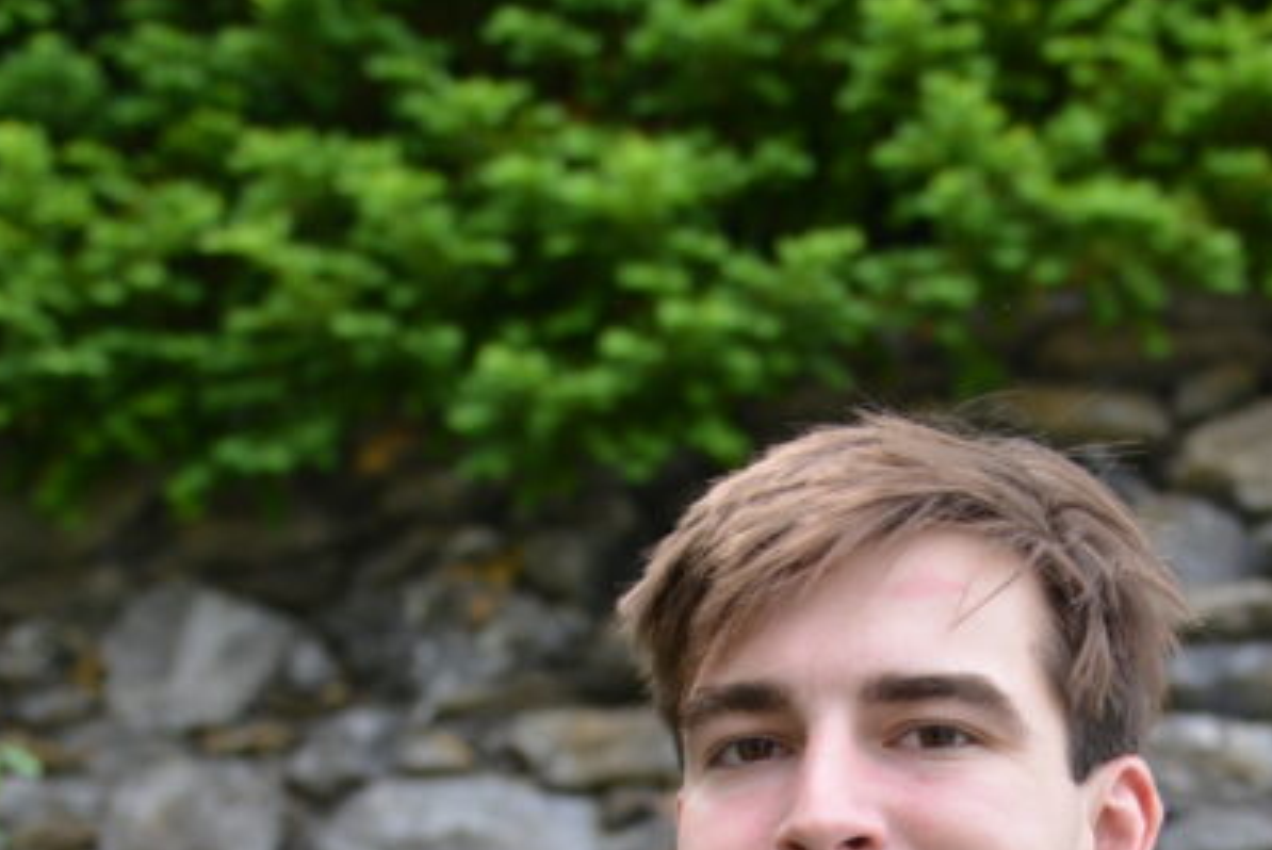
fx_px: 3182
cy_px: 1008
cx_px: 780
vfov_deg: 14.7
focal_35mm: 90
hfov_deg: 22.6
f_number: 2.8
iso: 400
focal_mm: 35
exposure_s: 1/1250
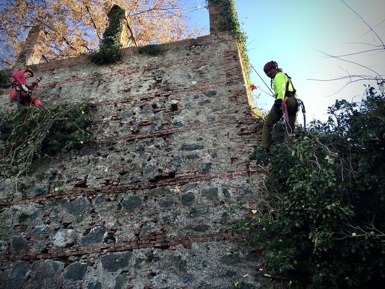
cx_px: 192
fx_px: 323
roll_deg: +0.8
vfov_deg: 48.2
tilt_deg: +36.2
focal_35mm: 29
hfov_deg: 61.7
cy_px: 144
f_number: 2.2
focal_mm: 4.15
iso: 25
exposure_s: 1/179
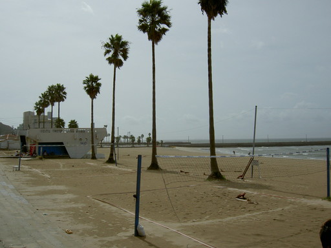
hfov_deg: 54.0
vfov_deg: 41.8
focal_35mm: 34
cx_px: 166
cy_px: 124
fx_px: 325
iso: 50
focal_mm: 5.6
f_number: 4.7
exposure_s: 1/2000
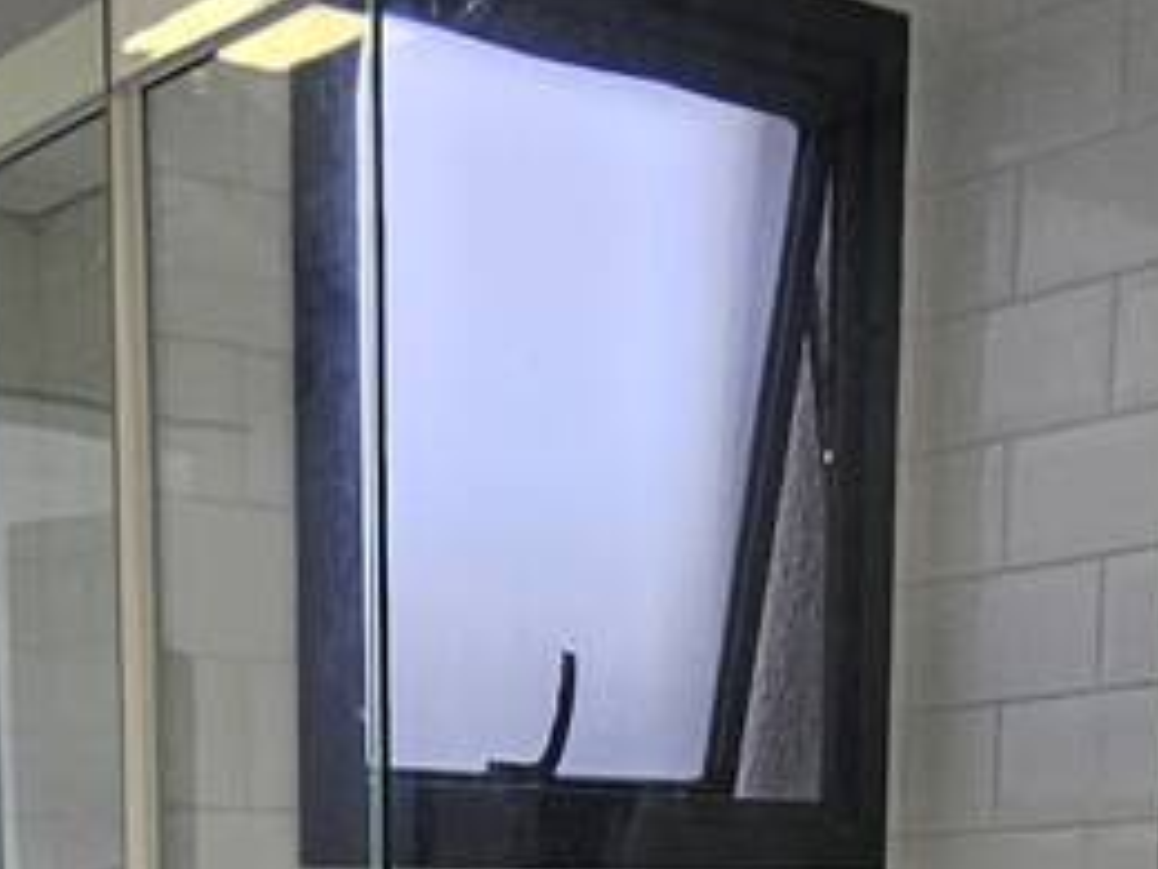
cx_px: 290
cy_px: 1644
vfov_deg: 16.5
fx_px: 2409
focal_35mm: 72
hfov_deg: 26.7
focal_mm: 2.2
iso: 64
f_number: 2.2
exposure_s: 1/120
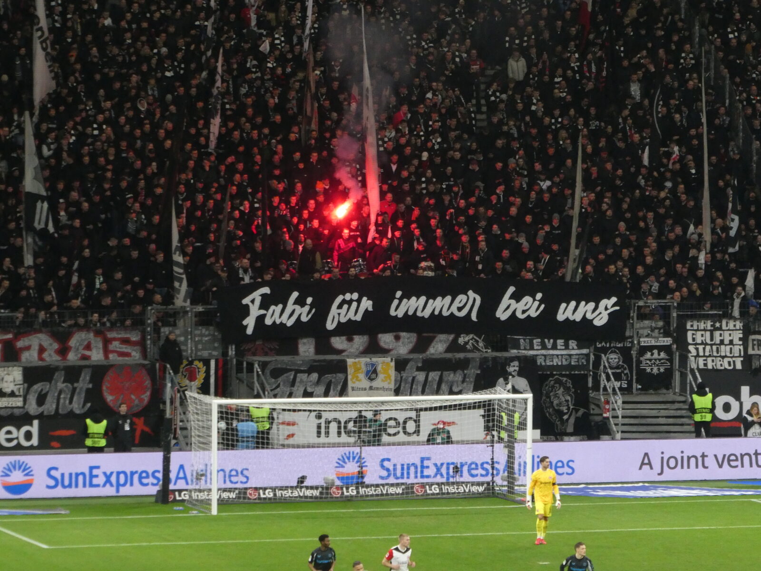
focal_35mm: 300
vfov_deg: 5.0
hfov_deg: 6.6
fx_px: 6595
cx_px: 380
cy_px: 286
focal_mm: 53.8
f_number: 5.8
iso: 640
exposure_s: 1/100
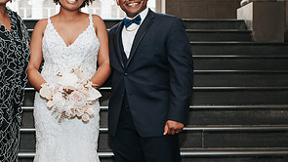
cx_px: 78
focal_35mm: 75
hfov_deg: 27.9
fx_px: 573
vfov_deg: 16.1
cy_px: 104
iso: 1000
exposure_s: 1/125
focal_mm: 35
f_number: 3.2
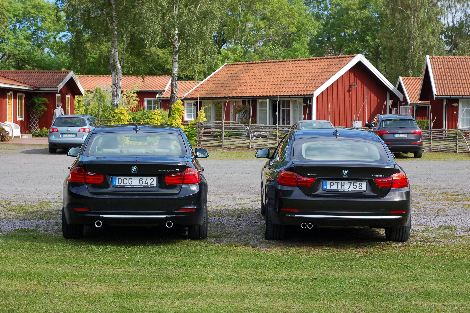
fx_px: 978
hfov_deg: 27.0
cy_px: 156
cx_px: 235
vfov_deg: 18.1
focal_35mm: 75
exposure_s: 1/400
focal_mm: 50
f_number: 6.3
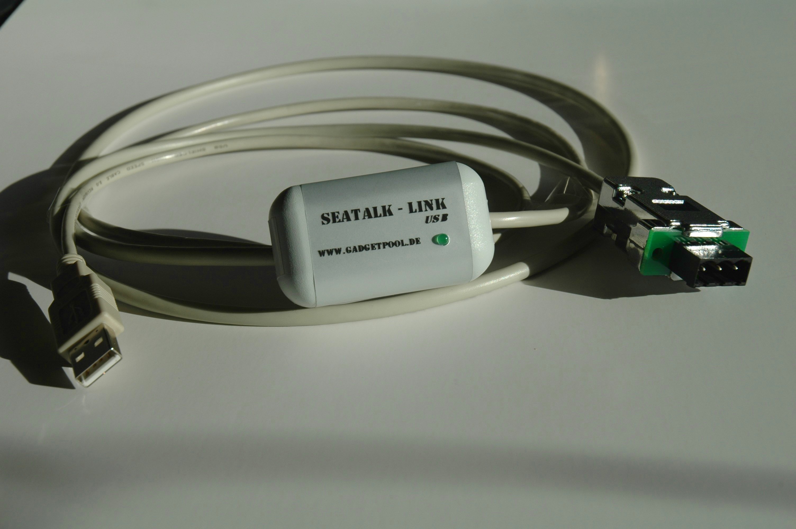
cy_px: 264
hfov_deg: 33.4
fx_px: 1325
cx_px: 398
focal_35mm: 60
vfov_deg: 22.6
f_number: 10
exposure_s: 1/400
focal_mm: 40
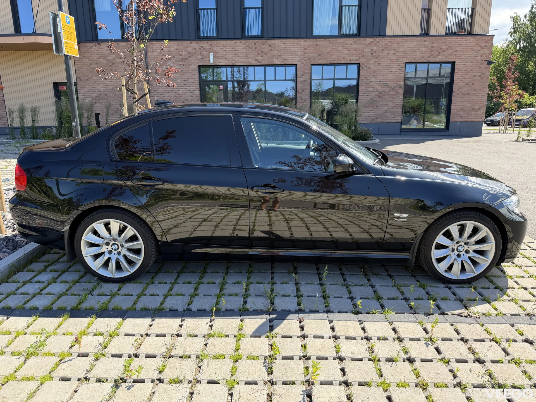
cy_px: 201
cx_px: 268
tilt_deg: -13.5
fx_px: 372
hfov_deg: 71.6
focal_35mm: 24
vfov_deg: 56.8
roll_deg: +0.7
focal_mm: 6.76
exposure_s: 1/1156
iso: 80
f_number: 1.78
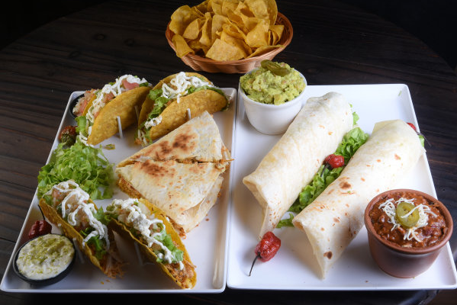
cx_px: 227
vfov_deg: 29.3
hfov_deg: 42.7
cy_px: 152
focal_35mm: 46
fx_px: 584
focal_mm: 45
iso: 200
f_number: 18
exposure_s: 1/100
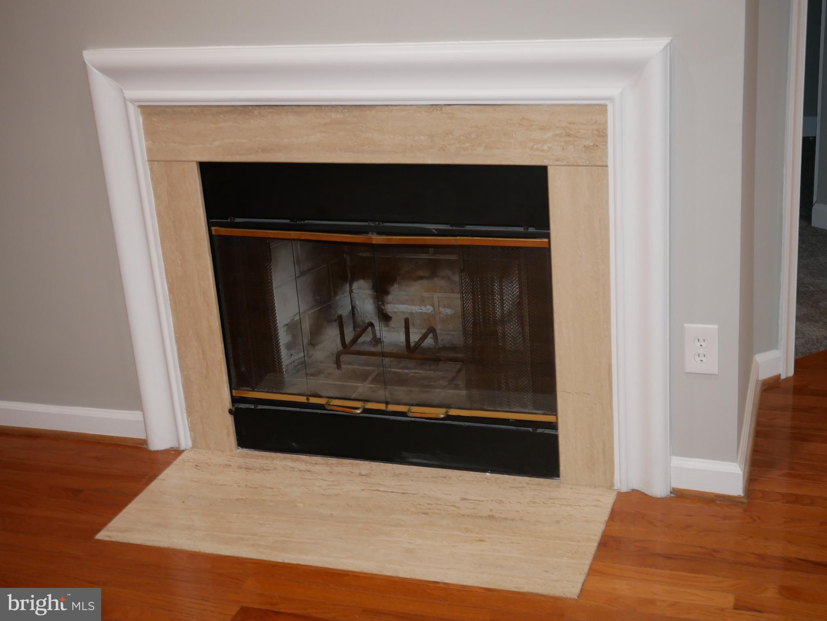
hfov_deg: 38.2
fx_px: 1195
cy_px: 310
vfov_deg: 29.1
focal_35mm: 50
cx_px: 414
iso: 800
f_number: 4.5
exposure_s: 1/60
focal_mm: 25
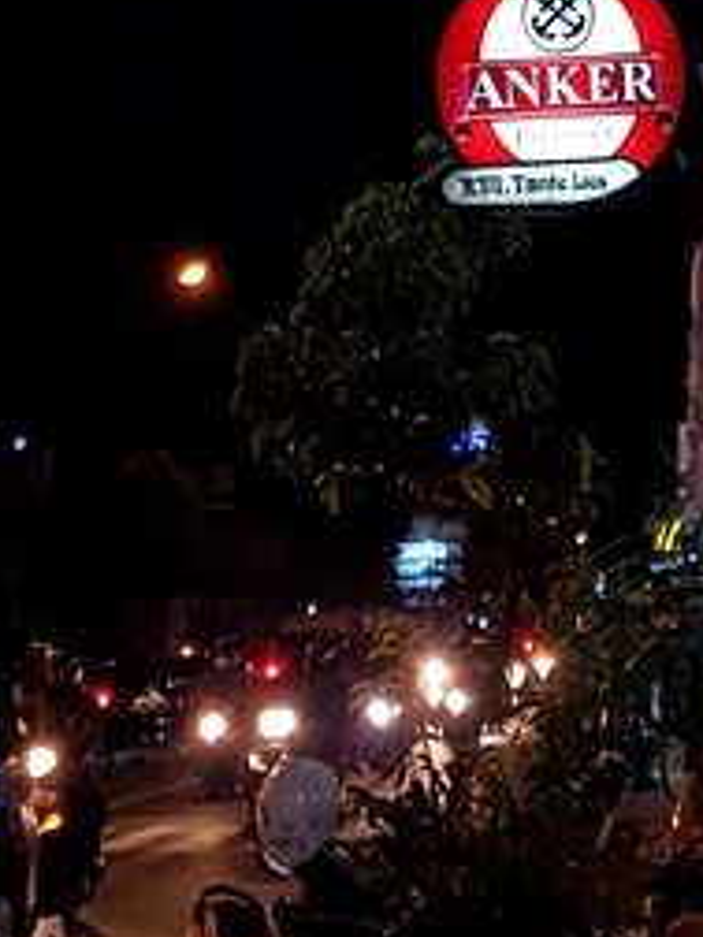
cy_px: 130
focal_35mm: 93
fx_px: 2518
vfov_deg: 20.7
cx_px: 597
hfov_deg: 15.7
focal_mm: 4.2
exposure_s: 1/50
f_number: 1.7
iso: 125
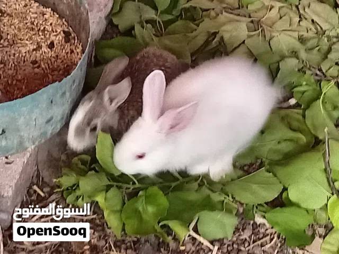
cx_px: 170
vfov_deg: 16.1
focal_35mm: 92
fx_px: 901
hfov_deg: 21.3
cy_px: 127
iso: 2350
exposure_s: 1/16.7
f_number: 1.8
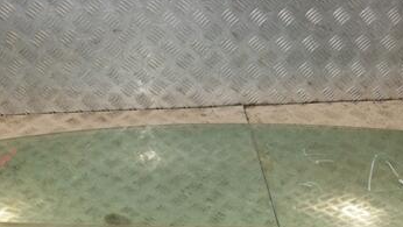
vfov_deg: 24.0
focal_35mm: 49
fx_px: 524
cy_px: 189
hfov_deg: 42.0
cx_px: 179
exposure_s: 1/200
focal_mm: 18
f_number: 8
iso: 800
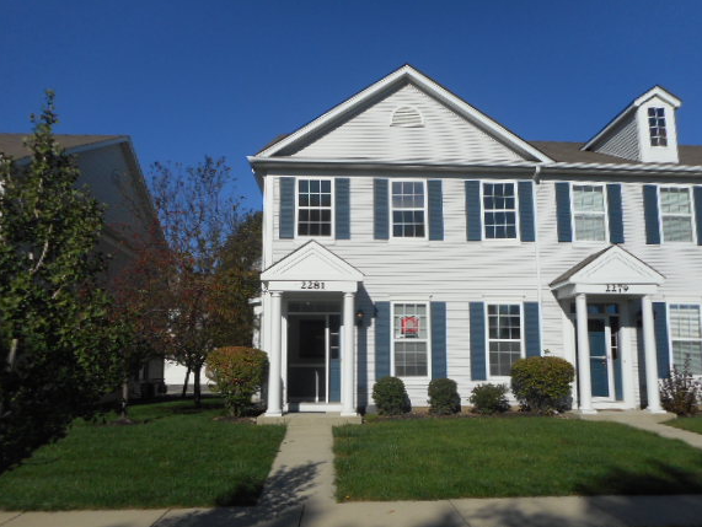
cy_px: 290
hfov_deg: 63.4
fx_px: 568
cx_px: 370
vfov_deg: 49.7
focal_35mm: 28
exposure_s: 1/250
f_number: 10.5
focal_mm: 4.5
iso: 80
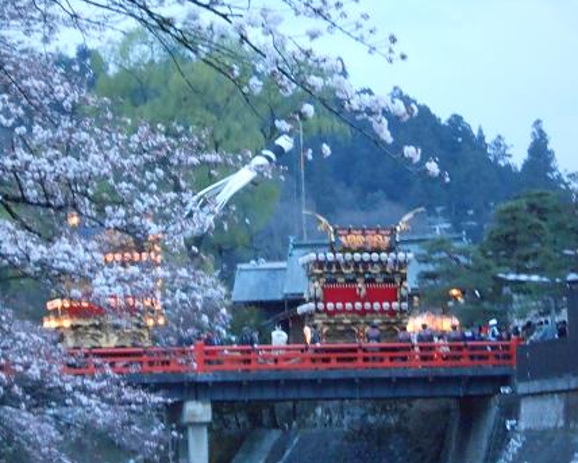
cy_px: 231
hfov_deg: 11.8
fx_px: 2807
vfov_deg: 9.4
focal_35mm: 164
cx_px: 309
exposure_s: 1/10
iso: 1600
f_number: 6.5
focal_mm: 27.6
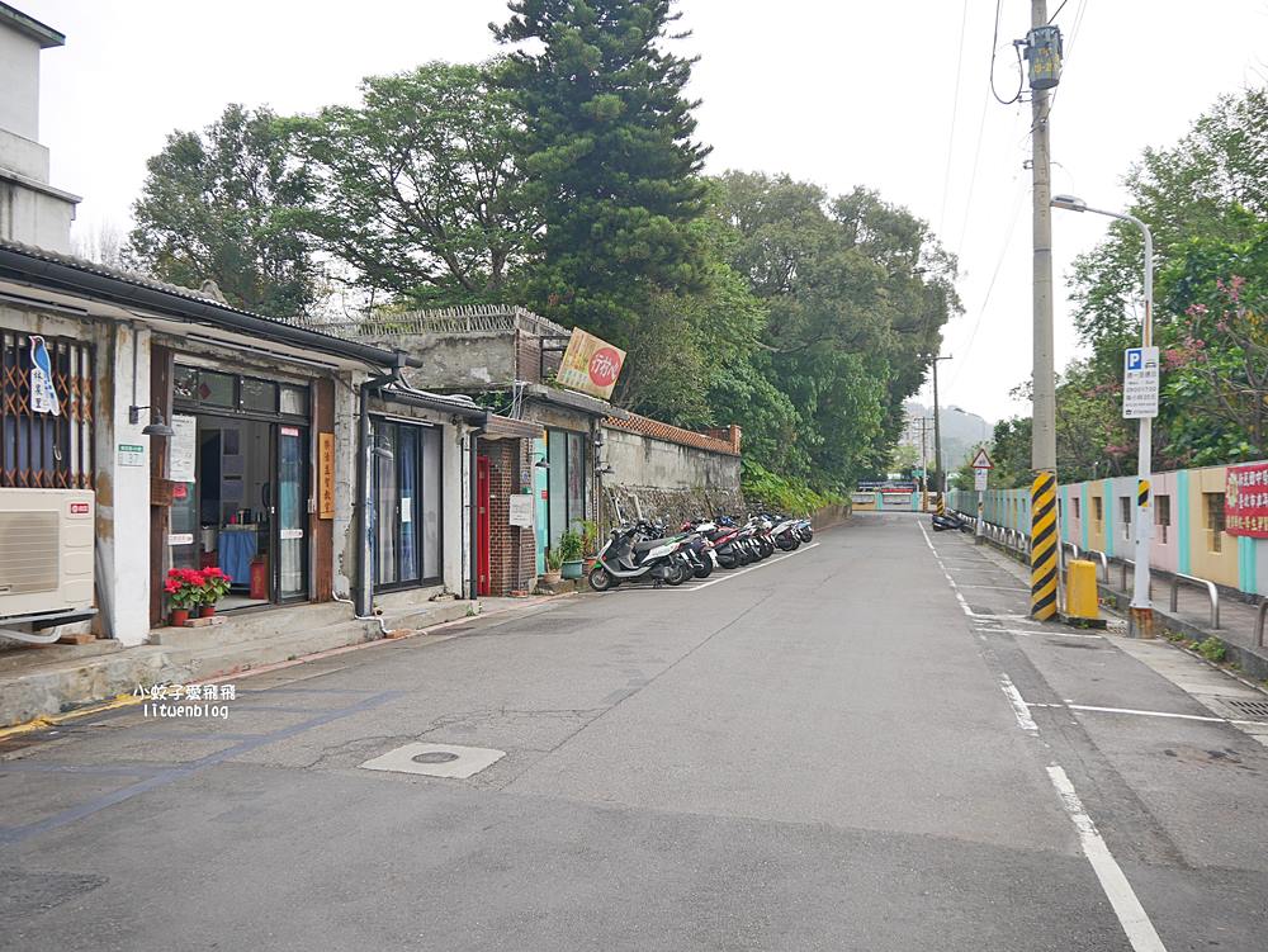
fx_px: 1026
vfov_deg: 49.8
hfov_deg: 63.4
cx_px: 634
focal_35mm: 28
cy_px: 476
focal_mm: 14
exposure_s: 1/400
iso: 200
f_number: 3.5
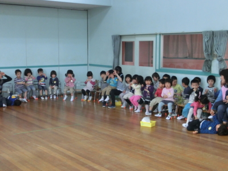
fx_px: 343
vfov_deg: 28.0
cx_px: 114
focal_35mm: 52
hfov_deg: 36.8
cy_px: 86
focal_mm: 9.16
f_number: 4.3
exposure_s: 1/125
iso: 640
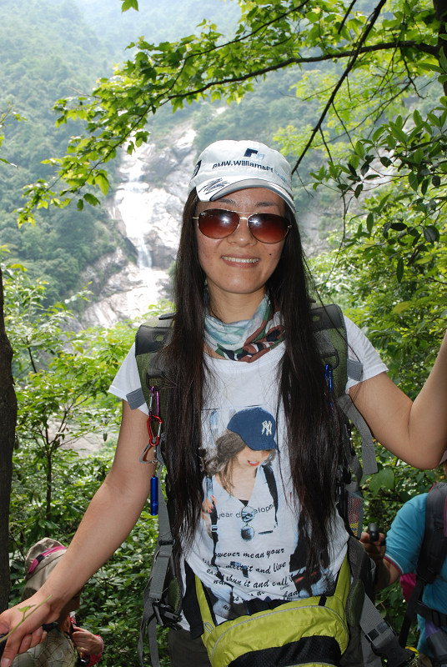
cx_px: 224
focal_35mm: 38
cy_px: 334
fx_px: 696
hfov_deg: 35.6
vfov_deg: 51.2
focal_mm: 25
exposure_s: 1/60
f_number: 8
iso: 200
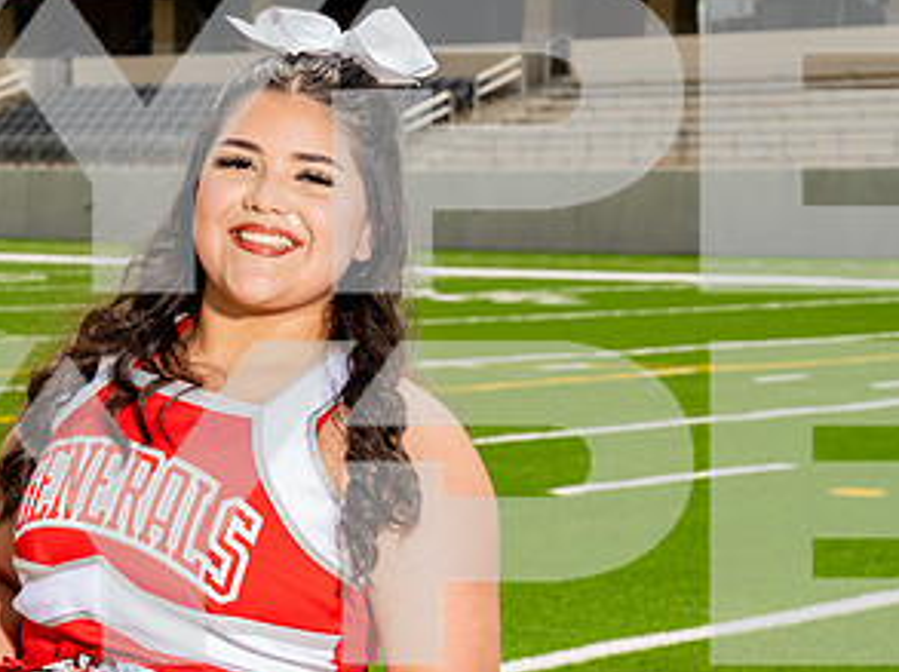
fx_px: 3061
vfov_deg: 12.5
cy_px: 505
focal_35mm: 118
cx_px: 282
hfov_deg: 16.7
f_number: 8
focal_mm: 61
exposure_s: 1/250
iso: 100
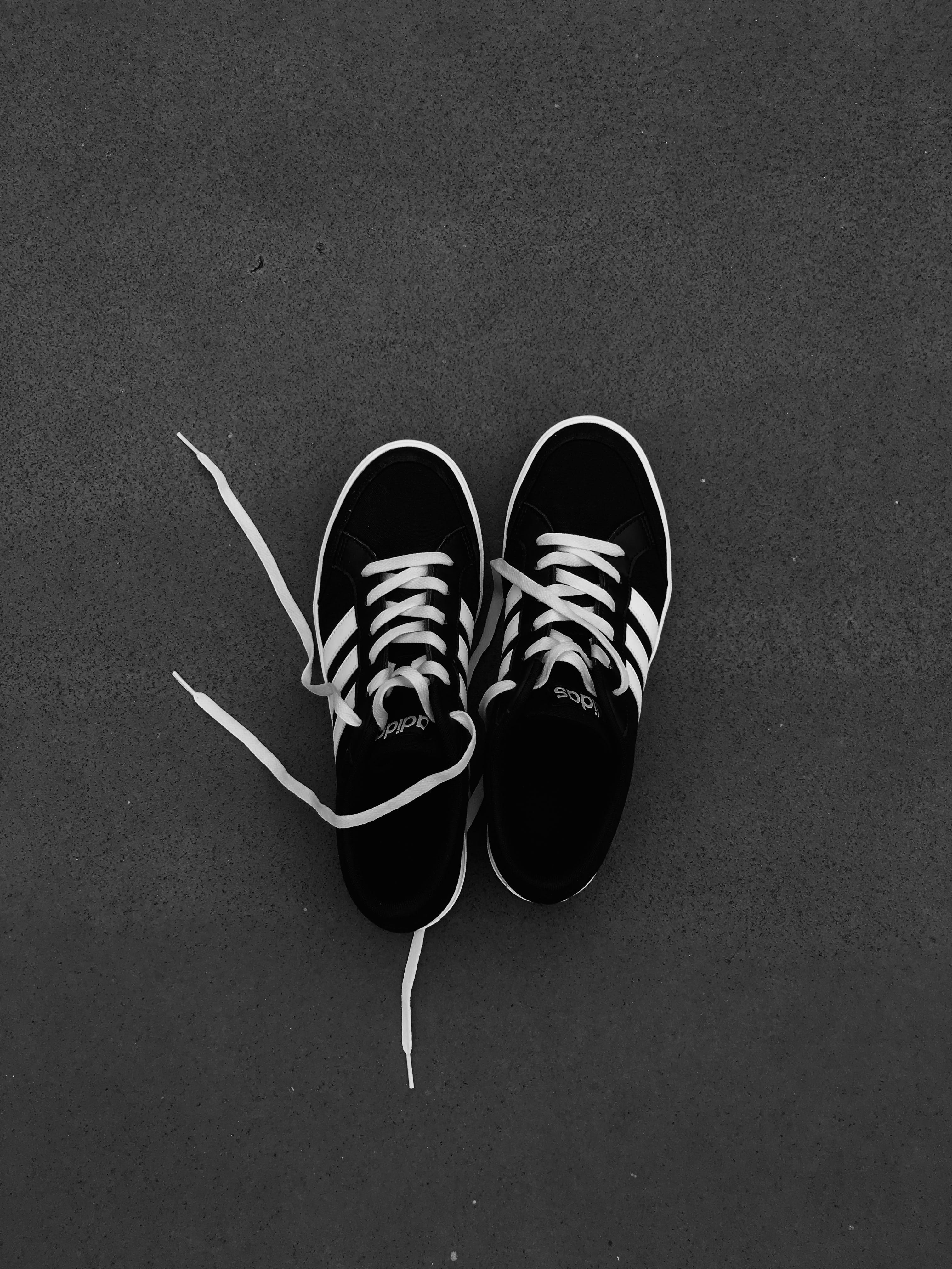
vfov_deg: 61.7
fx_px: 1063
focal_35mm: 29
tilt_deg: -83.4
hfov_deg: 48.2
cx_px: 476
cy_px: 634
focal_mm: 4.15
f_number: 2.2
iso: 25
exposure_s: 1/962
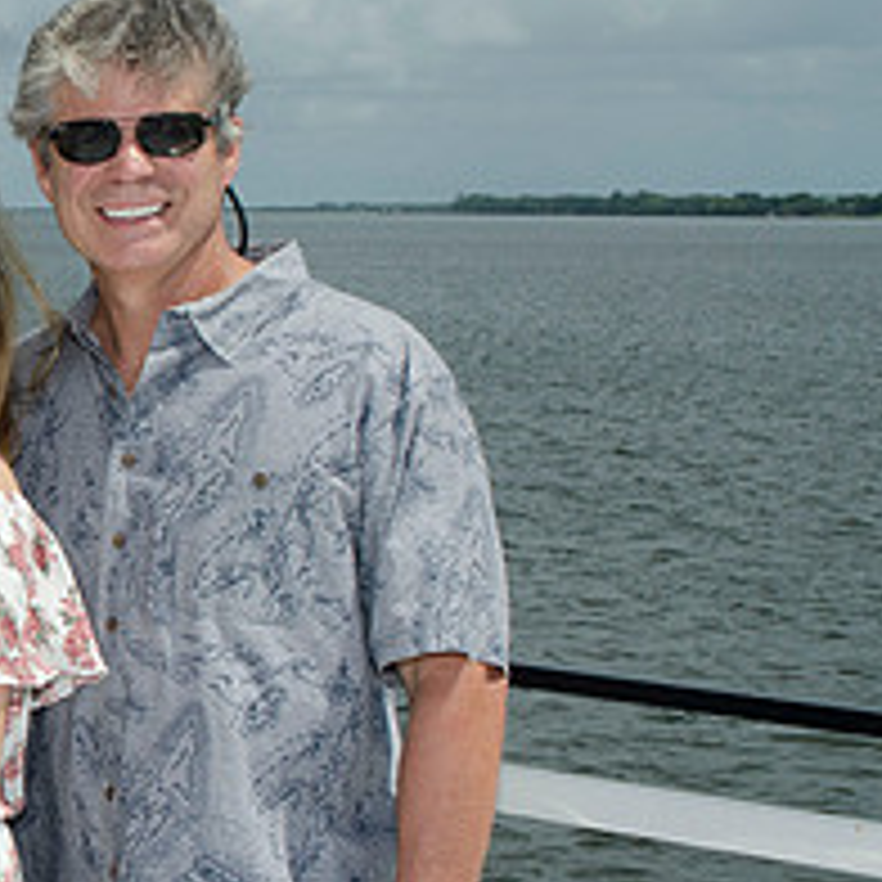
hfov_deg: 15.0
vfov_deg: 16.0
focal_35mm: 109
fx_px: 3142
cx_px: -371
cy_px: 439
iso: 100
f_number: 10
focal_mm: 27
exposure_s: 1/250
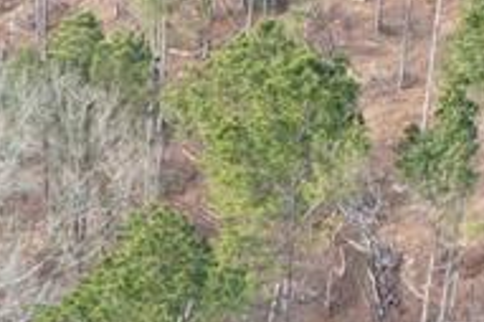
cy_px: 439
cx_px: 20
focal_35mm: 118
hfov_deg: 17.0
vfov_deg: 11.3
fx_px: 1585
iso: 100
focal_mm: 8.38
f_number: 2.8
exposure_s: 1/240
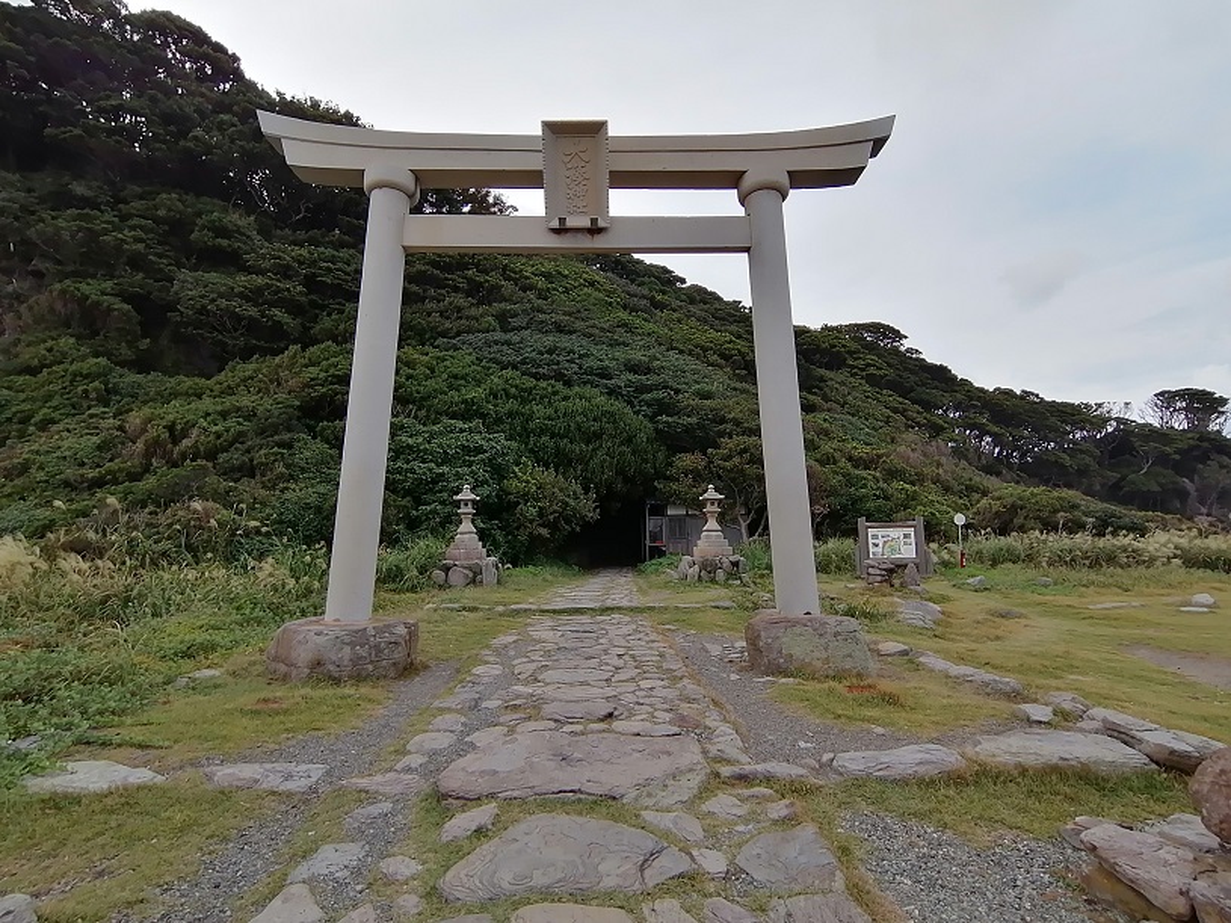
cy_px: 462
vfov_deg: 74.7
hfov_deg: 91.0
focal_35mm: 17
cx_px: 616
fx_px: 604
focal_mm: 2.84
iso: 50
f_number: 2.4
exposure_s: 1/167
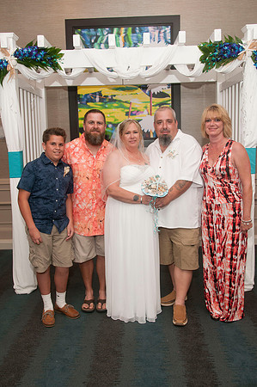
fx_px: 354
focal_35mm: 33
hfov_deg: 39.9
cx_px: 128
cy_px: 194
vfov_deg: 57.3
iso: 400
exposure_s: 1/60
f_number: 5.6
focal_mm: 22
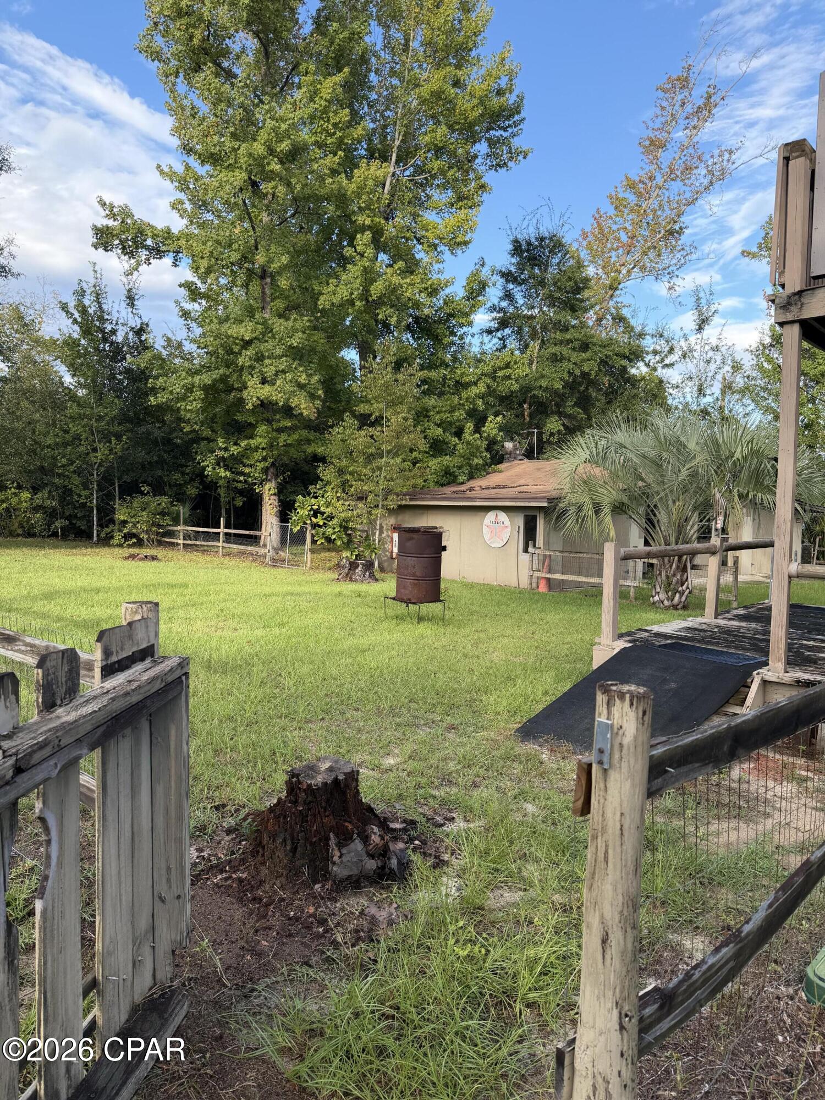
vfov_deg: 71.6
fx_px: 763
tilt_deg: -2.7
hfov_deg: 56.8
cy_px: 550
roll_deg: -1.1
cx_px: 412
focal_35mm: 24
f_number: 1.78
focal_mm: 6.76
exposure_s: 1/1211
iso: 100
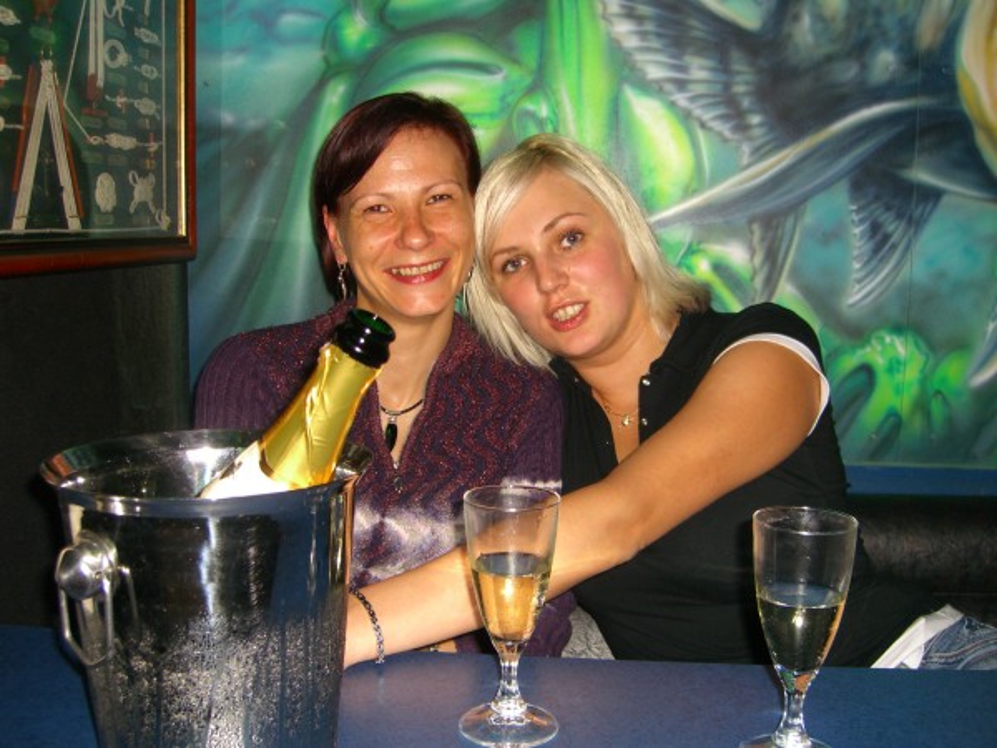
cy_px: 374
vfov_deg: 37.7
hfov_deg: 49.0
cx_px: 498
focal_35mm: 38
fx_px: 1094
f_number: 2.8
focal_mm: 7.9
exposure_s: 1/60
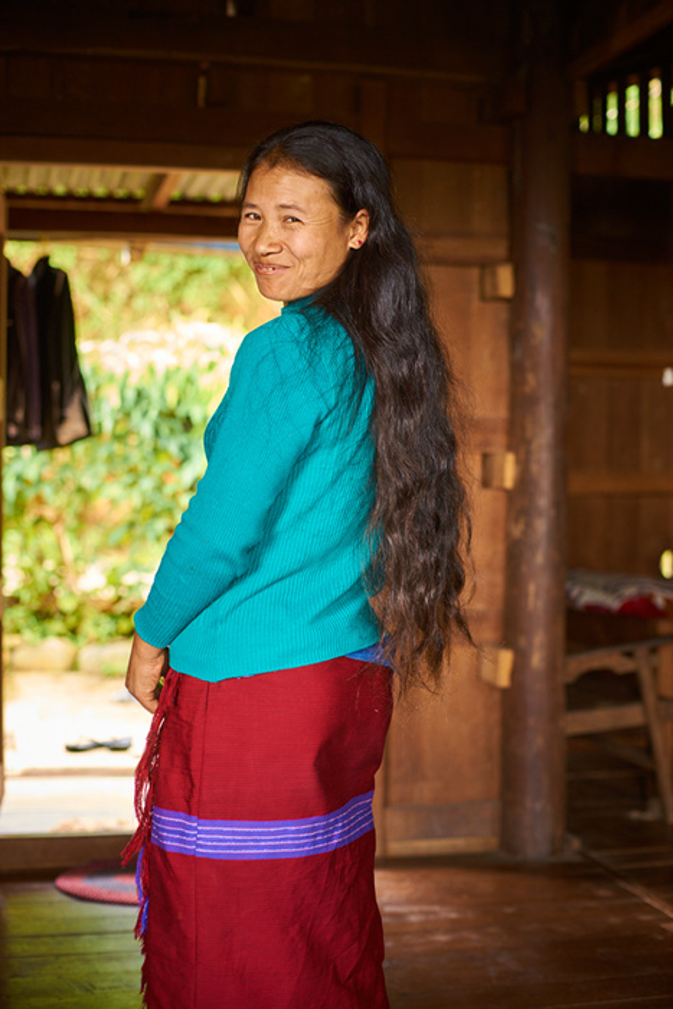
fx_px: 1401
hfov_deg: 27.0
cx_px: 336
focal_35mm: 50
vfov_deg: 39.6
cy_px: 504
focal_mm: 50
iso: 400
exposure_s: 1/60
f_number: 2.8
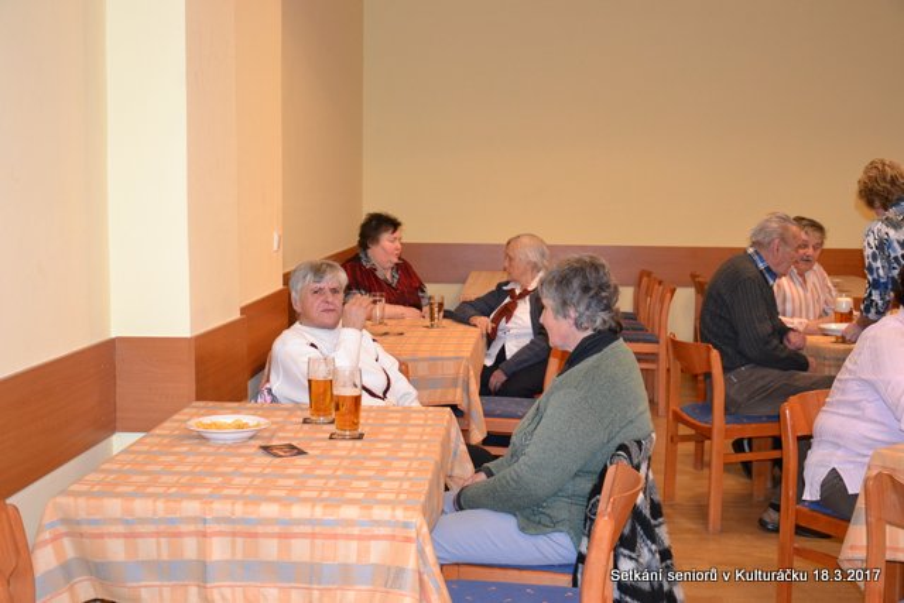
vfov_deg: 28.1
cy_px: 302
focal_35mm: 48
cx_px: 452
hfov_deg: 41.1
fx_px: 1206
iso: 1800
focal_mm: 32
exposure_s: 1/60
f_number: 4.2
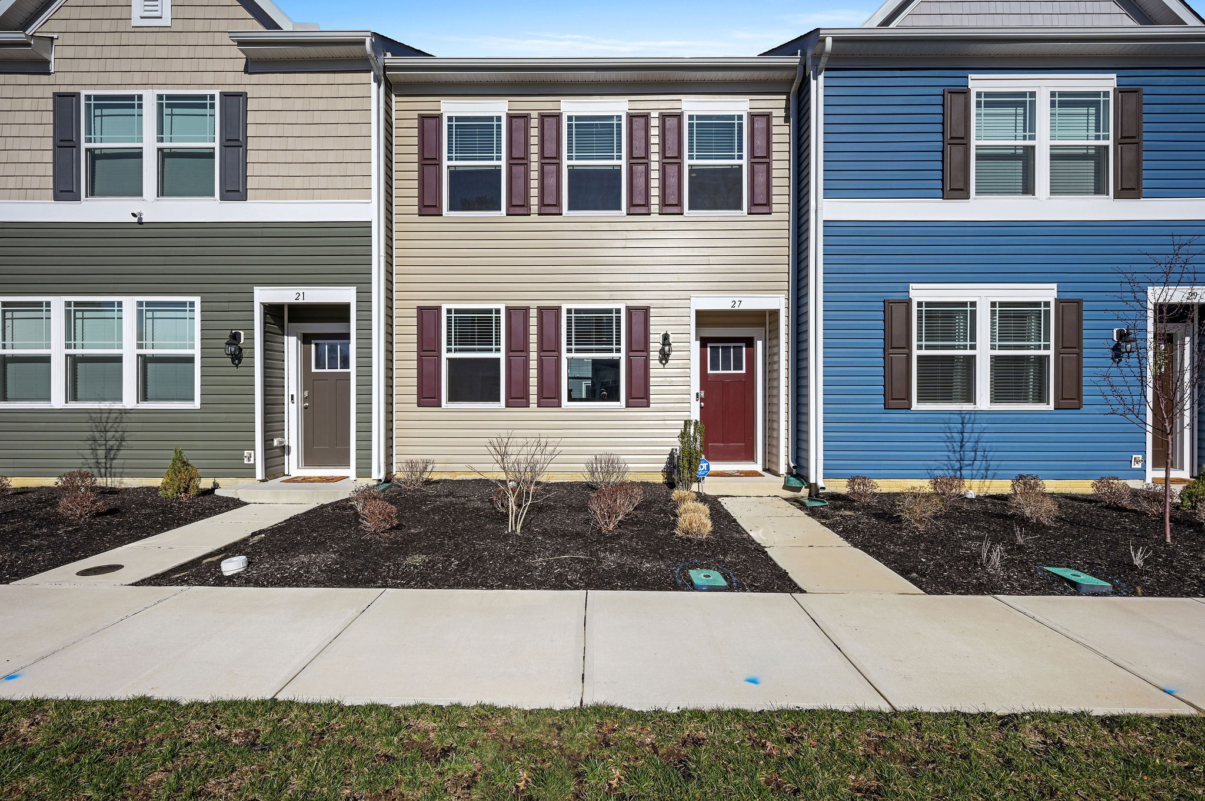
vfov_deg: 73.7
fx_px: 535
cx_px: 602
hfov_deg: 96.8
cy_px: 400
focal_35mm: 16
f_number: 8
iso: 320
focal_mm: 16
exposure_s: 1/640
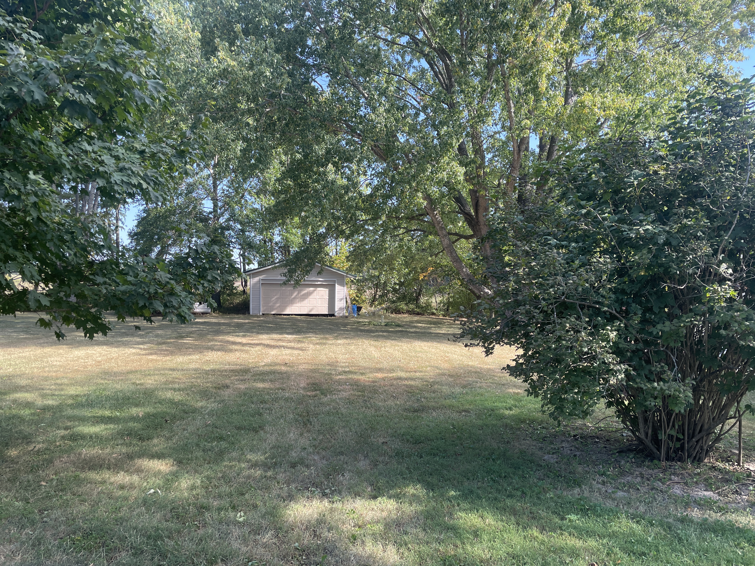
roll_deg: -0.2
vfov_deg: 53.1
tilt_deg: -0.1
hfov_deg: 67.3
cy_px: 283
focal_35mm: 26
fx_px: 567
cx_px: 378
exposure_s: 1/406
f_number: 1.6
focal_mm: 4.2
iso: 32
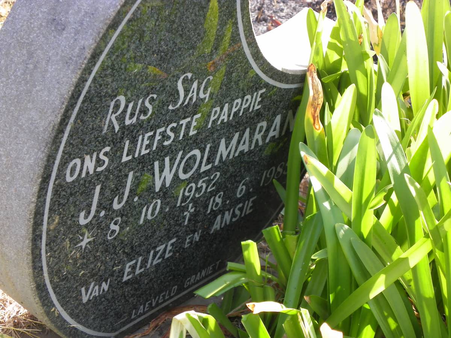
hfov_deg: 26.0
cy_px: 169
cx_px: 226
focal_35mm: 75
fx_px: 977
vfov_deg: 19.6
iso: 64
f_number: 4
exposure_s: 1/80
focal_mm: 13.4
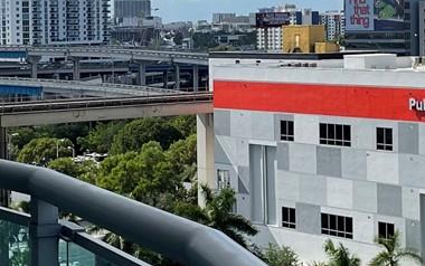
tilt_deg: -1.1
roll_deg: +1.5
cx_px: 215
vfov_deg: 11.3
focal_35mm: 116
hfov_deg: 18.0
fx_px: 1344
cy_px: 55
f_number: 1.6
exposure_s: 1/4831
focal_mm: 4.2
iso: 32
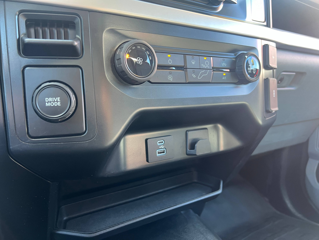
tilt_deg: -11.4
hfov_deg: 67.3
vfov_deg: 53.1
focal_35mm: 26
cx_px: 160
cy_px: 120
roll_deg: -1.1
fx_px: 240
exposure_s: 1/60
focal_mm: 5.7
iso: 160
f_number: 1.5
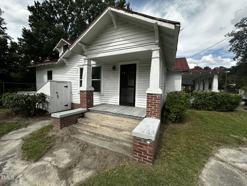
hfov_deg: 102.1
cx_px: 124
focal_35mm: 14
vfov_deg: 85.7
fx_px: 100
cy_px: 93
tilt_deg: -2.5
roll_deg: -1.7
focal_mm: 2.22
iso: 50
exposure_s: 1/2020
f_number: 2.2
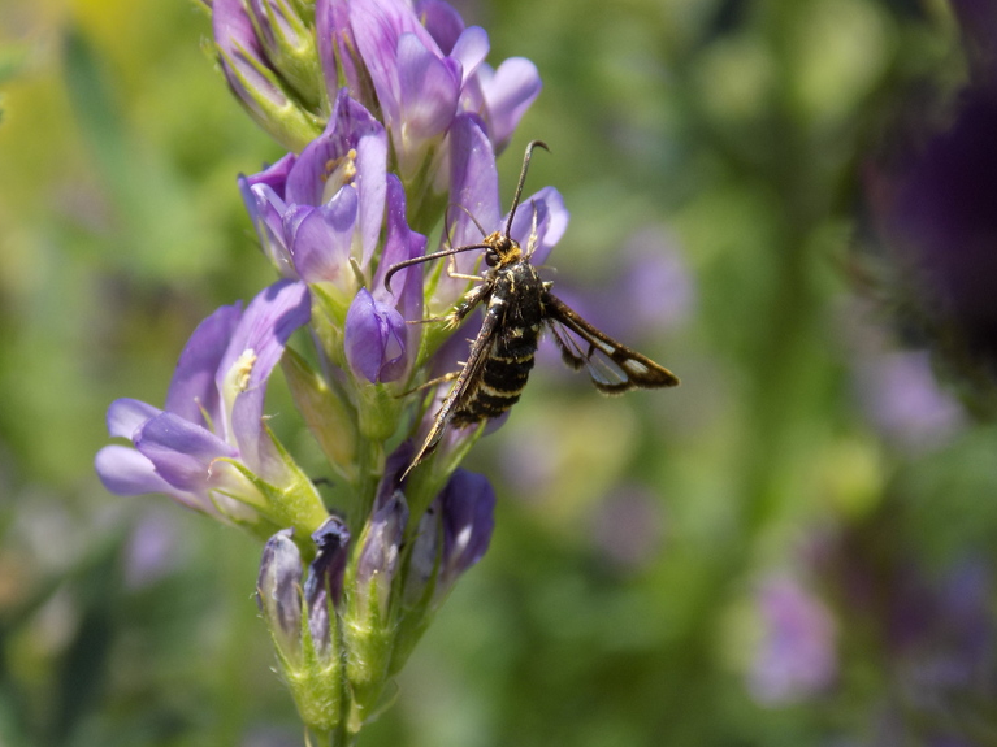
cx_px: 478
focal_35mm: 119
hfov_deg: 16.6
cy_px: 362
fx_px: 3427
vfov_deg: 12.4
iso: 80
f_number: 4.7
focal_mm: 19.1
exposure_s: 1/320
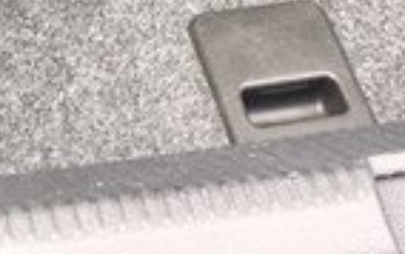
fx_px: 1580
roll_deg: -5.3
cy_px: -410
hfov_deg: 14.6
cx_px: 151
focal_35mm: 143
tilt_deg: -30.4
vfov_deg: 8.2
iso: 25
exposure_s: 1/50
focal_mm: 4.15
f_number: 2.2
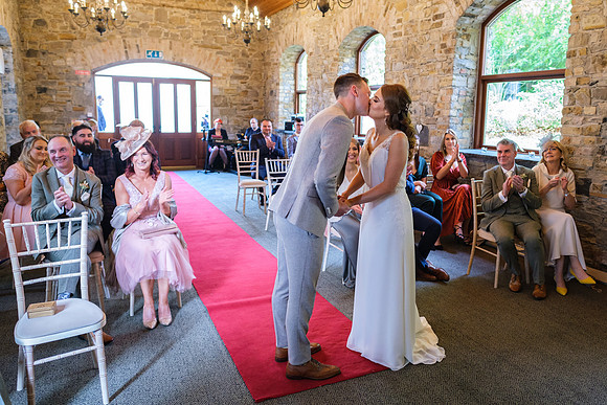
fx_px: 442
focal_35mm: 26
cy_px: 187
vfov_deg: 49.2
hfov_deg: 68.8
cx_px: 327
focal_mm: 16
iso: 2500
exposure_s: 1/160
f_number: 2.2
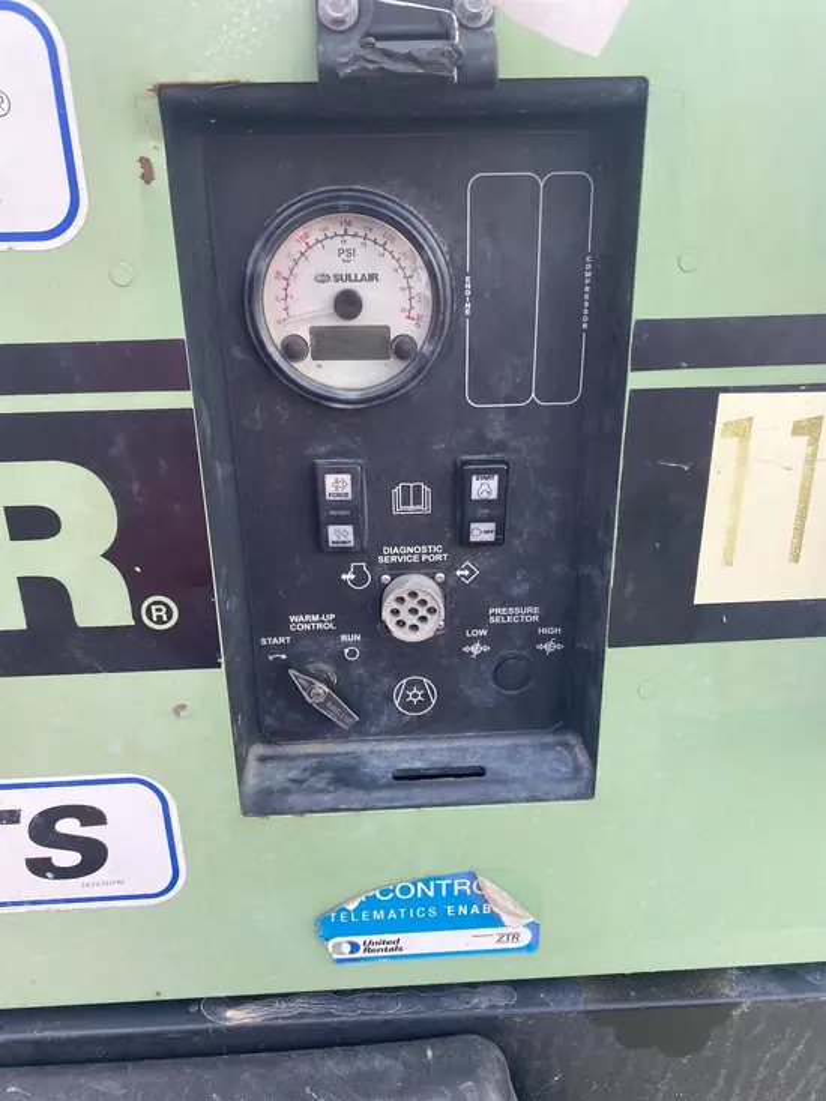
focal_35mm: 26
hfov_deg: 53.1
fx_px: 827
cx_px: 413
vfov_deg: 67.3
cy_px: 550
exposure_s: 1/277
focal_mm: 4.25
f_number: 1.8
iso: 32
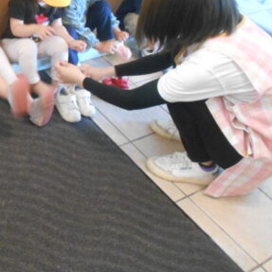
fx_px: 427
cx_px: -4
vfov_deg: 35.2
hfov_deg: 32.4
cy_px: 106
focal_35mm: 48
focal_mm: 4.6
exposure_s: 1/20
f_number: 3.2
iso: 800
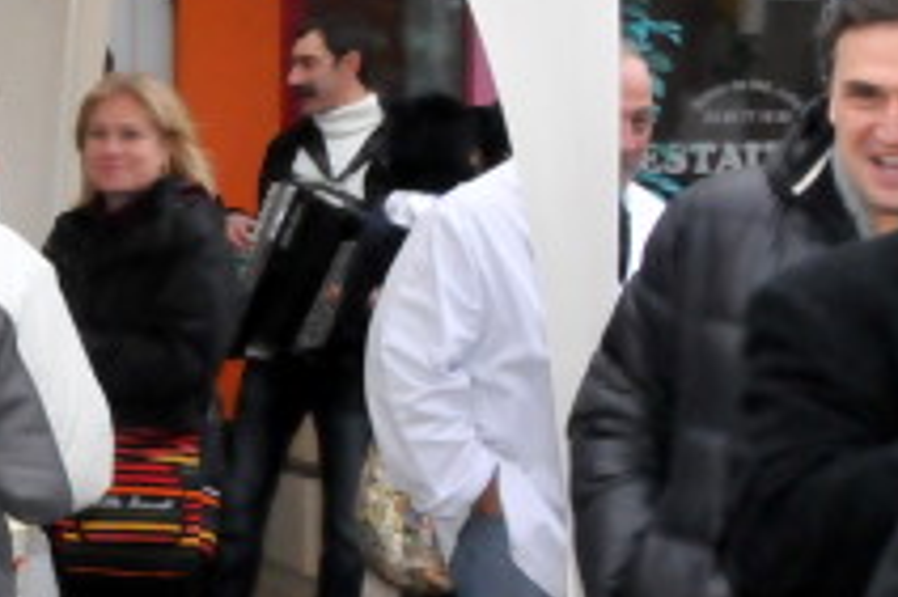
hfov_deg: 19.5
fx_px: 2218
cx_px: -496
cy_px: 345
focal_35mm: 89
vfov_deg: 15.3
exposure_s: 1/250
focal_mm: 18
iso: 3200
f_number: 13
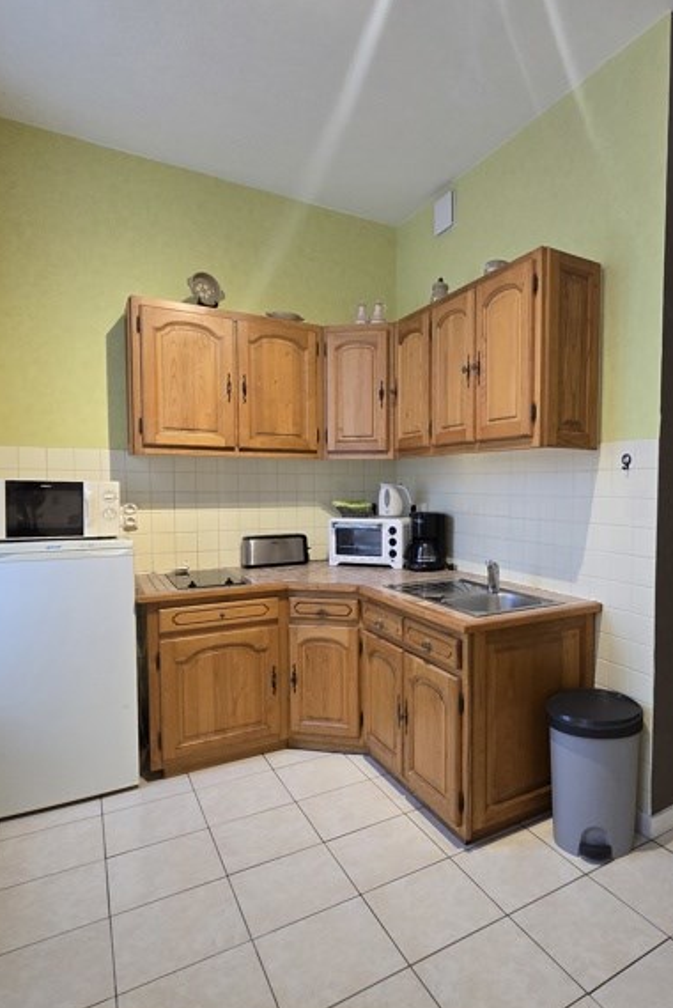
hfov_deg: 62.2
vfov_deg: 86.9
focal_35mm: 19
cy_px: 510
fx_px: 532
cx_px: 473
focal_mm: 2.2
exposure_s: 1/50
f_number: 2.2
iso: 400
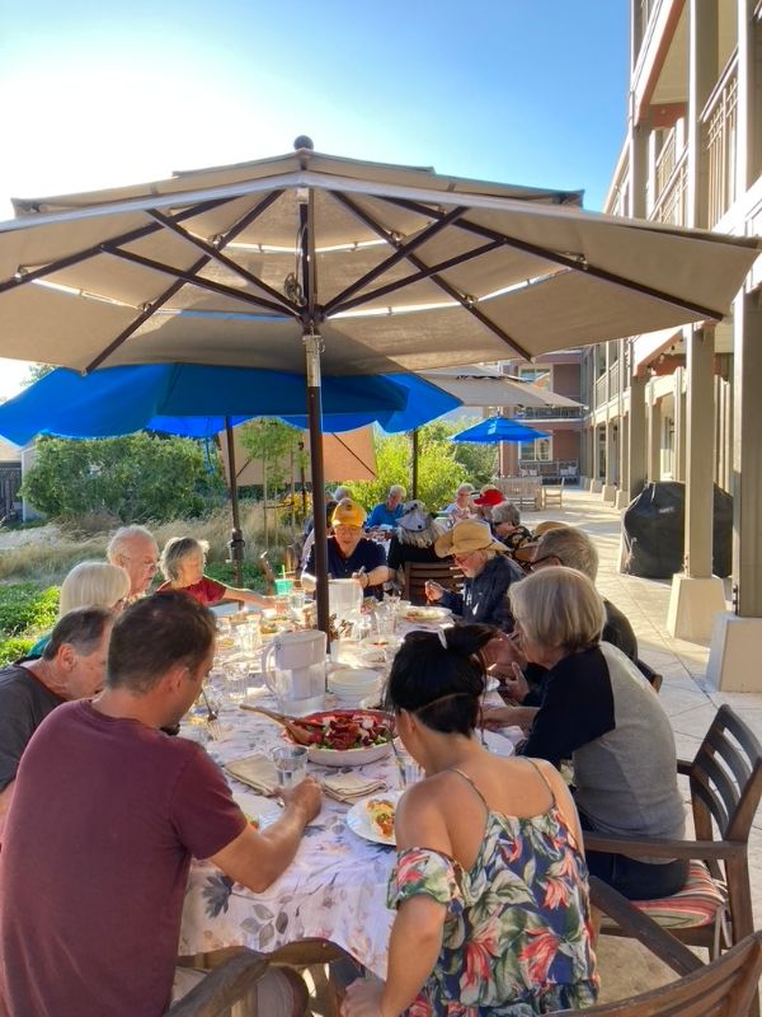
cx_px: 381
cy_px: 508
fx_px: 822
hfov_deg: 49.7
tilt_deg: -2.4
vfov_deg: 63.4
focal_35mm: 28
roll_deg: +1.4
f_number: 1.8
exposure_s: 1/208
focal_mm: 3.99
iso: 20
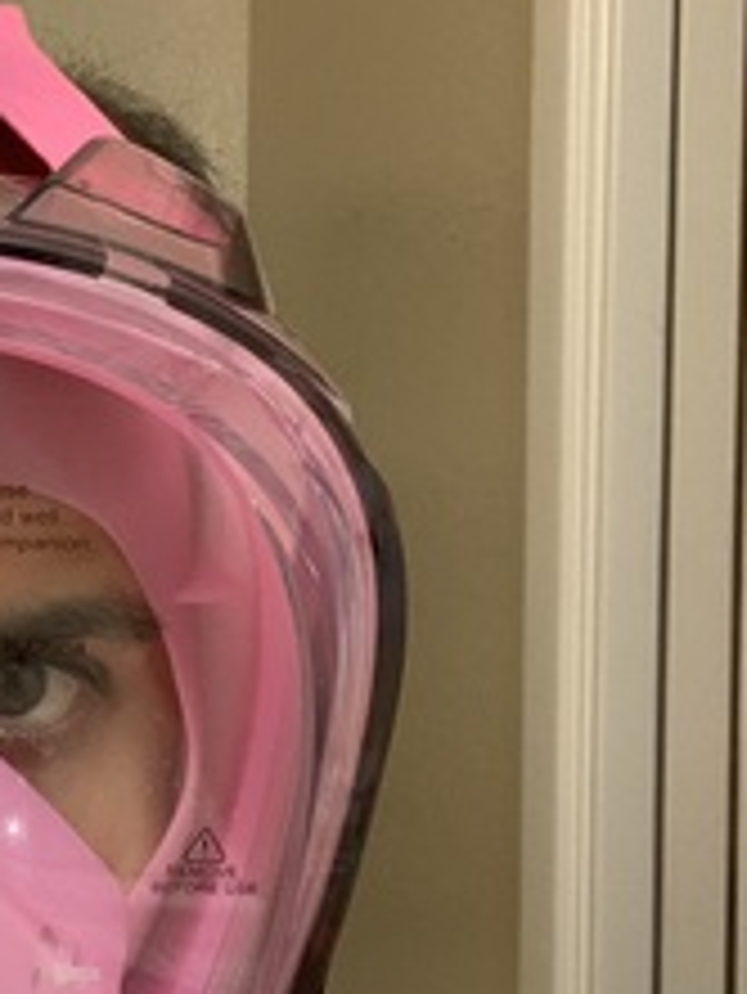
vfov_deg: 23.5
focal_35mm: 83
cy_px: 564
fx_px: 2386
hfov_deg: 17.0
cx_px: -153
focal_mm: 2.87
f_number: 2.2
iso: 80
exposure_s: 1/60
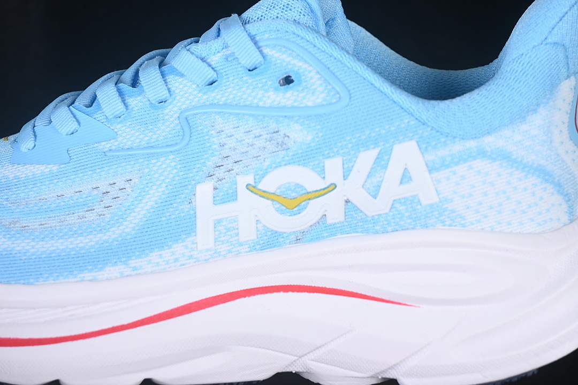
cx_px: 289
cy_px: 192
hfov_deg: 27.0
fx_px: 1204
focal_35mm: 75
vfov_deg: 18.2
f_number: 7.1
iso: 160
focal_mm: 50
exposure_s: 1/80
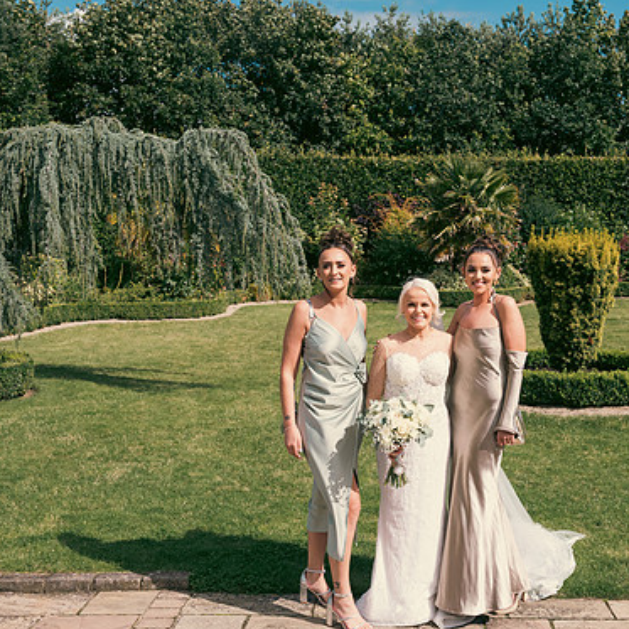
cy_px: 325
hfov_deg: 37.1
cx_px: 423
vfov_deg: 37.5
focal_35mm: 45
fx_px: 925
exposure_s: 1/640
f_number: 7.1
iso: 100
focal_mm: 34
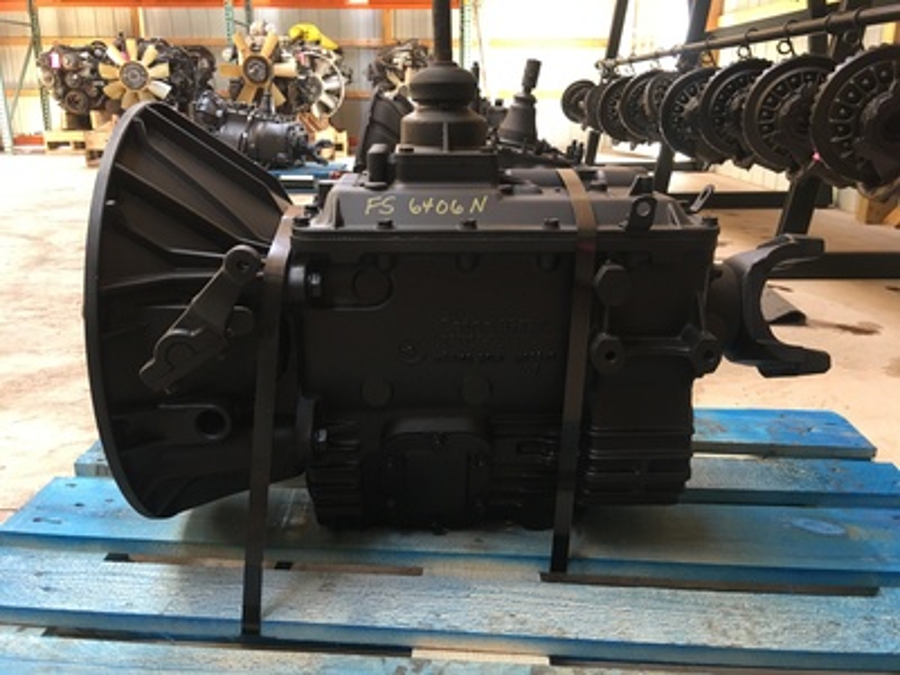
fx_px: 754
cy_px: 338
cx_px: 450
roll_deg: -0.2
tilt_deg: -17.8
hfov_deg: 61.7
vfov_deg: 48.2
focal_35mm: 29
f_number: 2.2
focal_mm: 4.15
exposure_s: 1/15
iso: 50
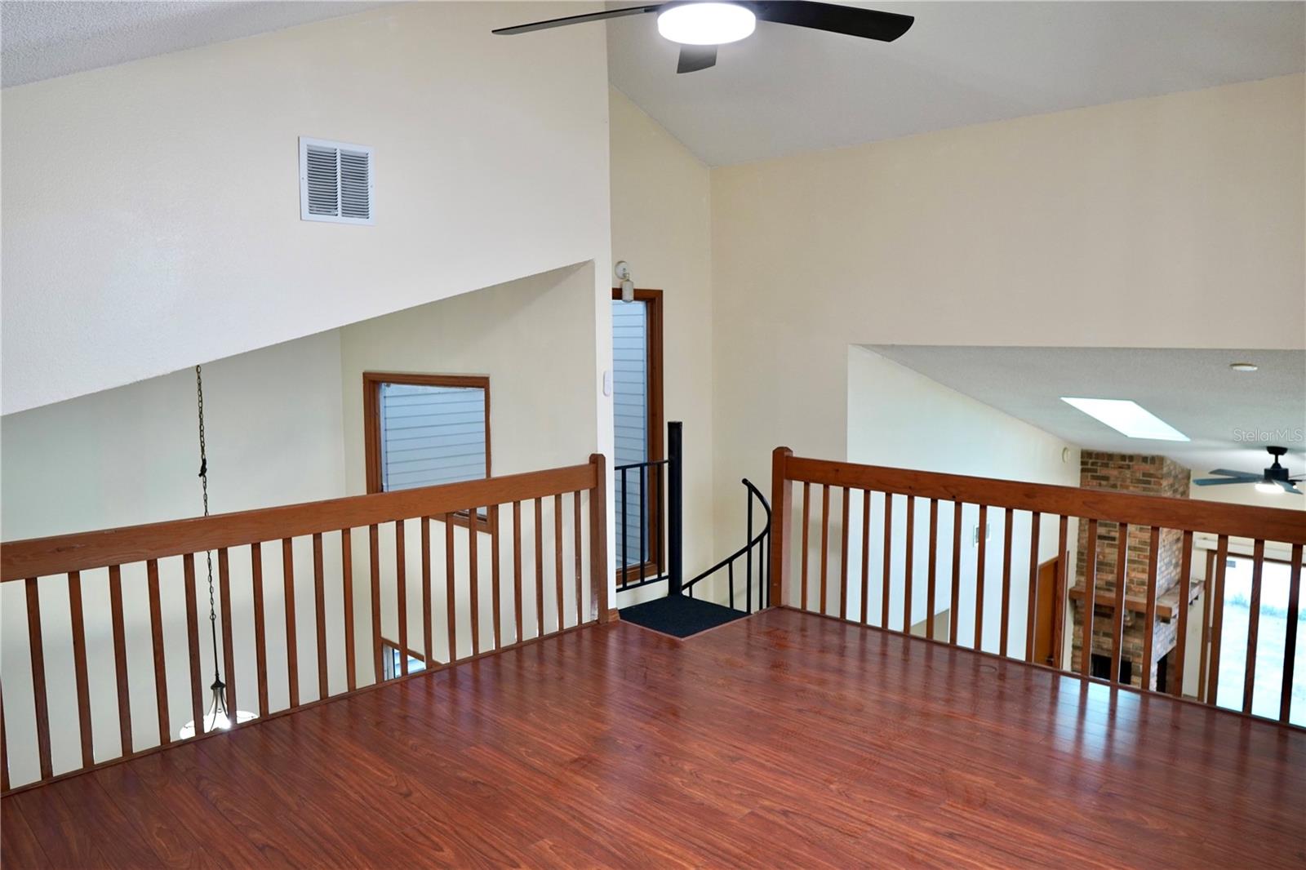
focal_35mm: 24
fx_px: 870
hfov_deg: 73.8
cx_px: 653
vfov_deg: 53.1
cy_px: 435
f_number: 3.5
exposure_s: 1/30
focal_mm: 16
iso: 500
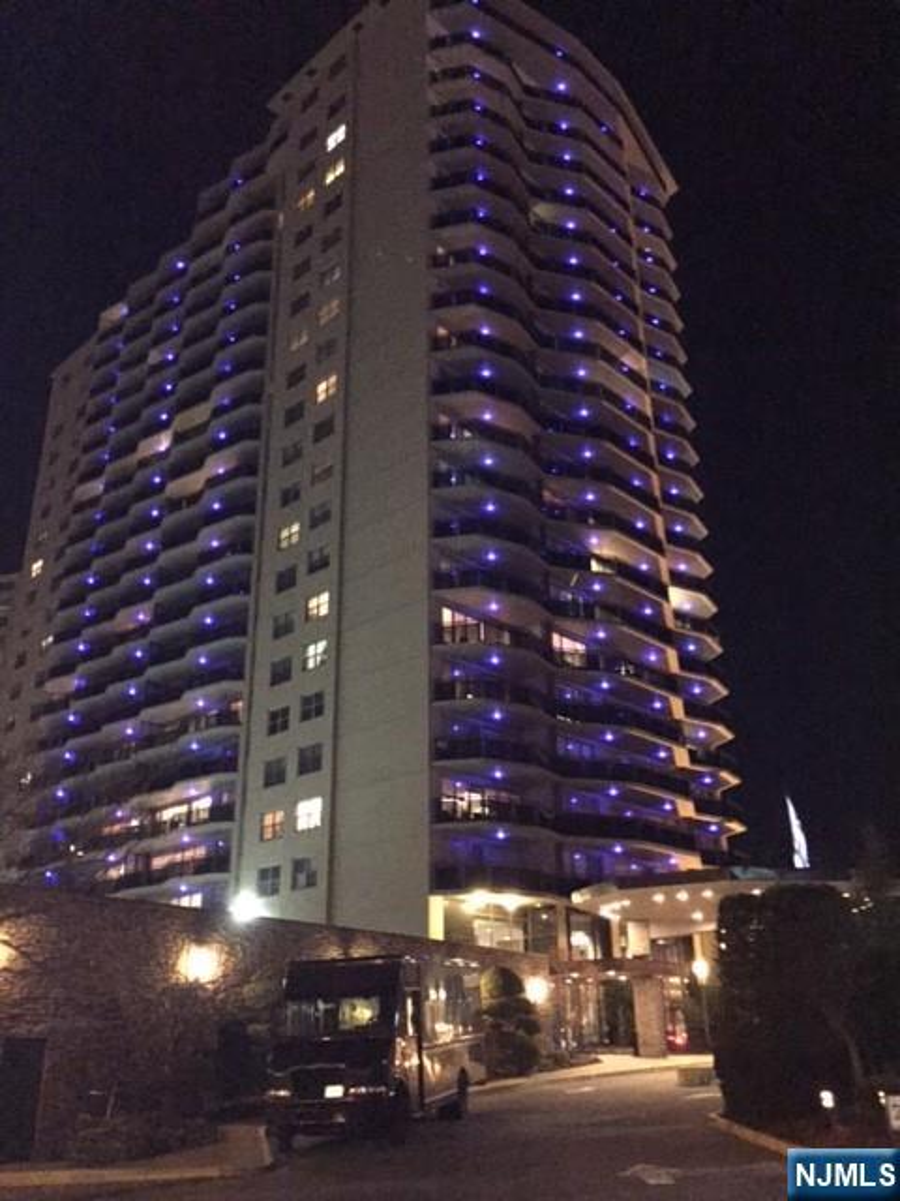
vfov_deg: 61.7
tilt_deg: +25.0
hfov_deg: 48.2
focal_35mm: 29
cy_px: 600
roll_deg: +0.3
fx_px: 1005
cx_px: 450
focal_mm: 4.15
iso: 1600
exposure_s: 1/16
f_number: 2.2
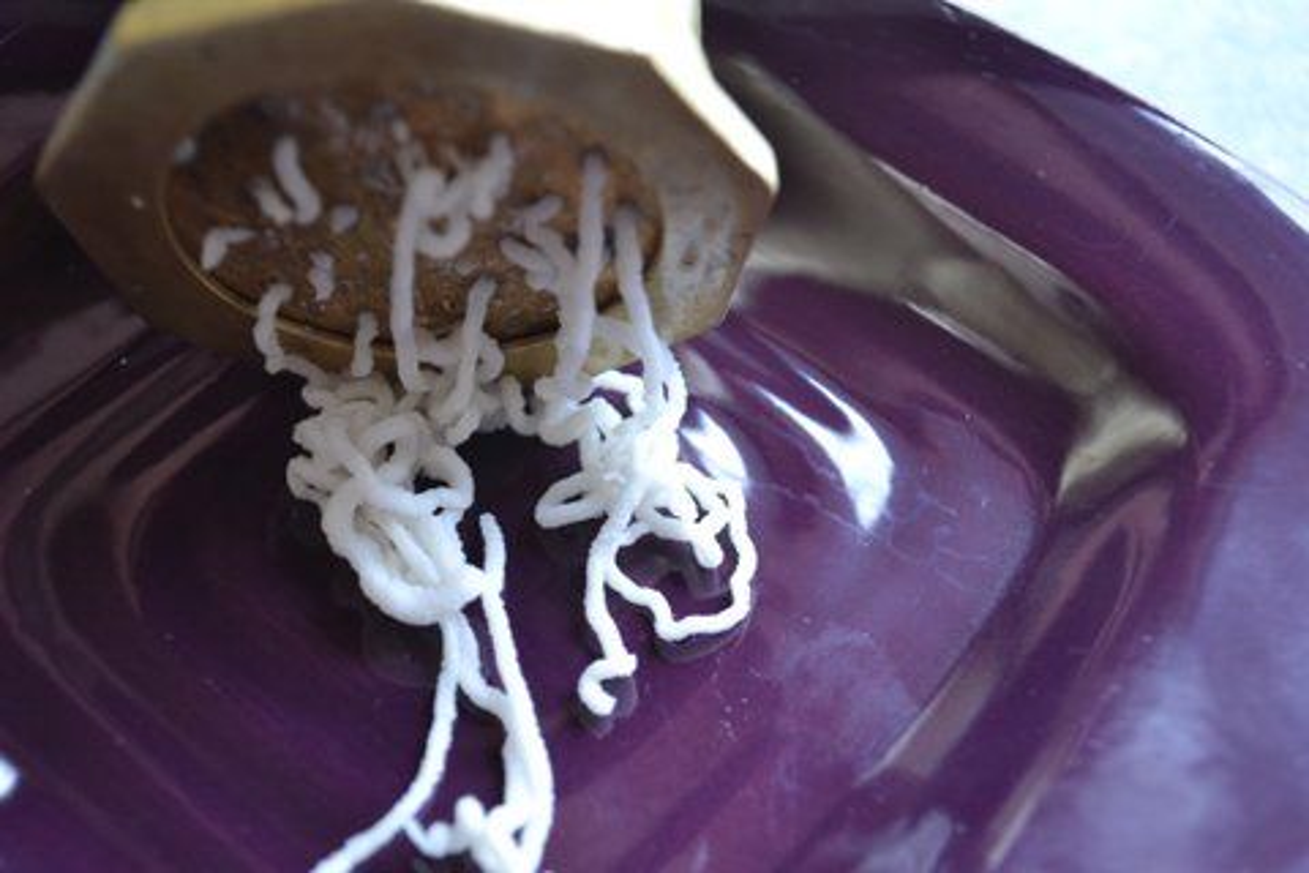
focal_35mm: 51
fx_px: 1854
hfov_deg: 38.9
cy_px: 436
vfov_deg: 26.5
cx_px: 654
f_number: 5
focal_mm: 34
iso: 800
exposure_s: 1/25
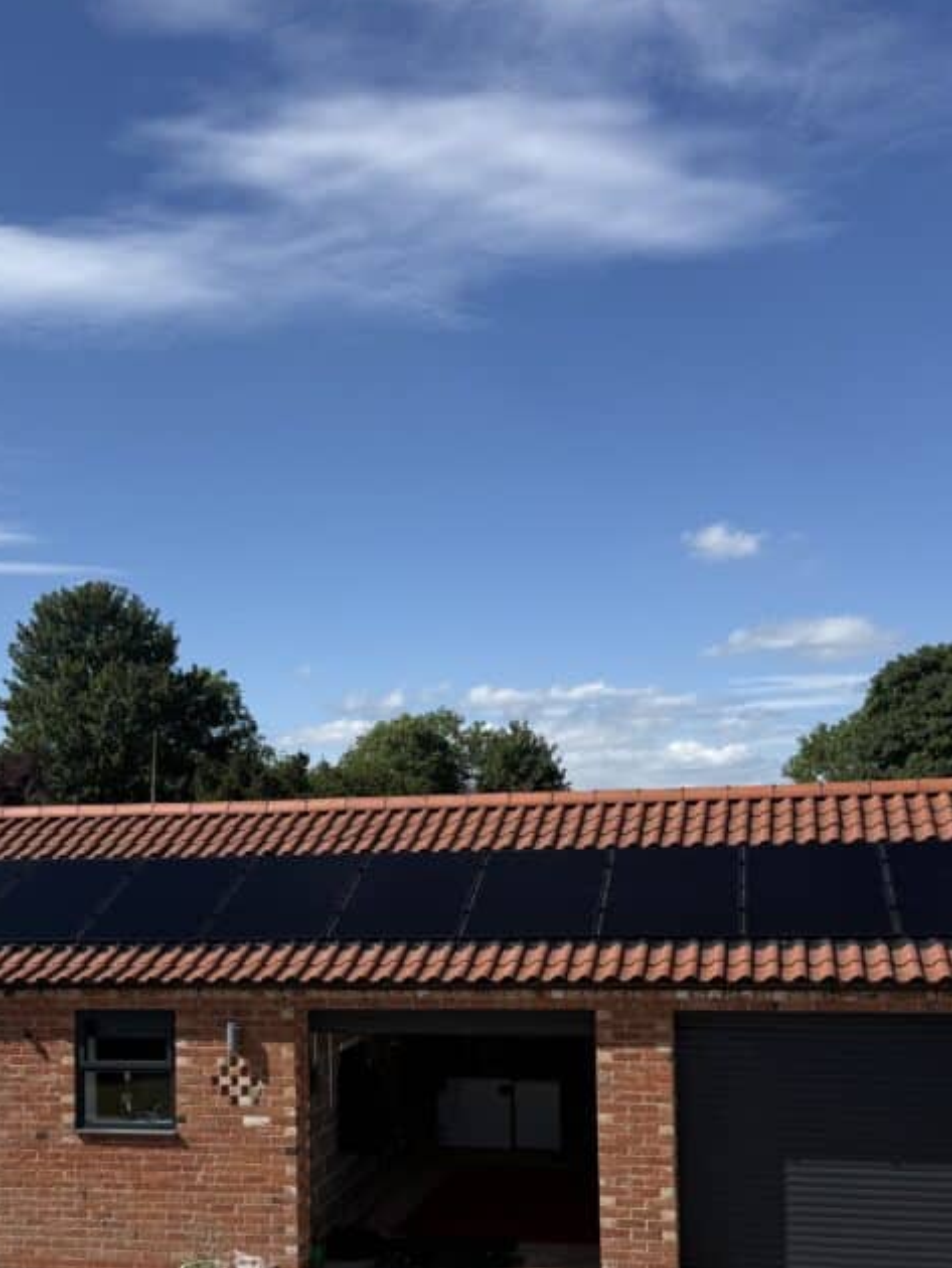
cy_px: 882
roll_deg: +0.7
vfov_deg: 46.8
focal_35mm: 39
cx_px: 407
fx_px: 1429
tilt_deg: -2.0
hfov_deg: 36.8
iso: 80
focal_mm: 6.76
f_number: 1.78
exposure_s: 1/5714
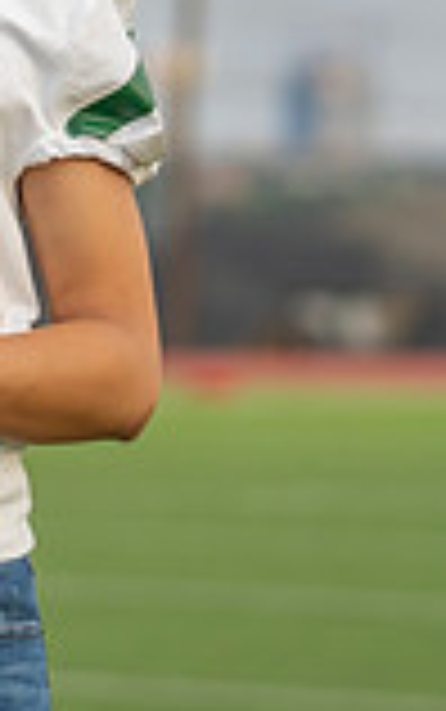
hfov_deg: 3.2
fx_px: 7862
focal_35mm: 405
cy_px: -32
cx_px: -253
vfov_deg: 5.2
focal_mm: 102
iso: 250
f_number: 2.8
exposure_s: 1/1250
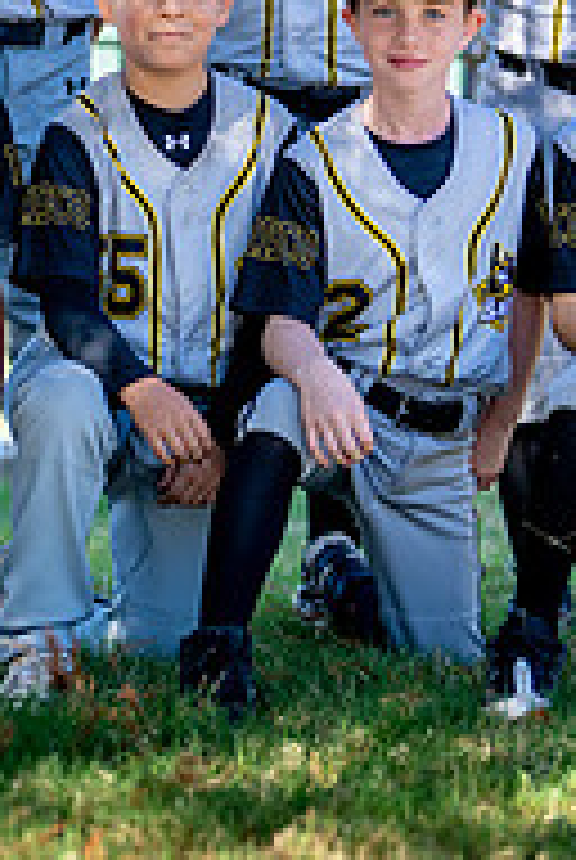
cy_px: 124
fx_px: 4448
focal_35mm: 186
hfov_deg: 7.4
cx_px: 316
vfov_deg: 11.0
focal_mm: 50
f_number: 1.2
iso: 100
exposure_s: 1/2500
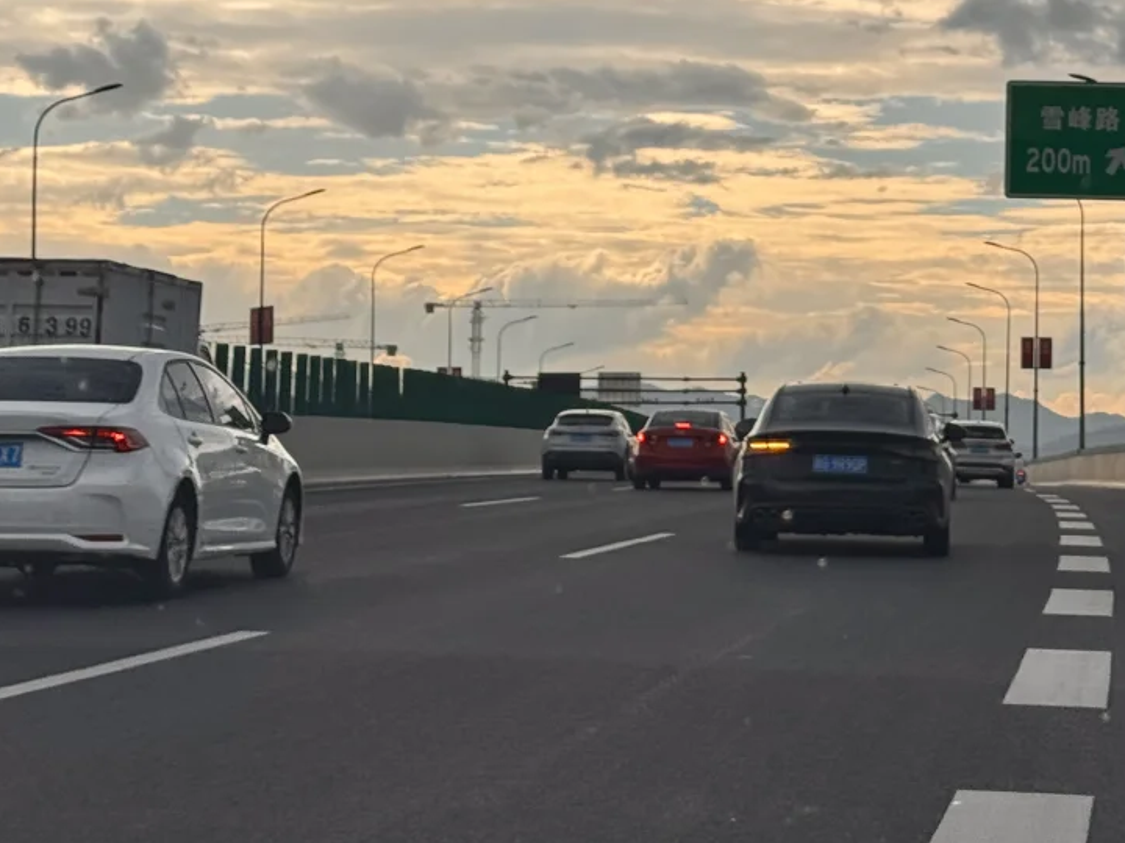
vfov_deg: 15.2
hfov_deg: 20.3
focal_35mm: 96
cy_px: 23
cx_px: 792
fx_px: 3120
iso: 64
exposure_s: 1/966
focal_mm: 6.76
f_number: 1.78
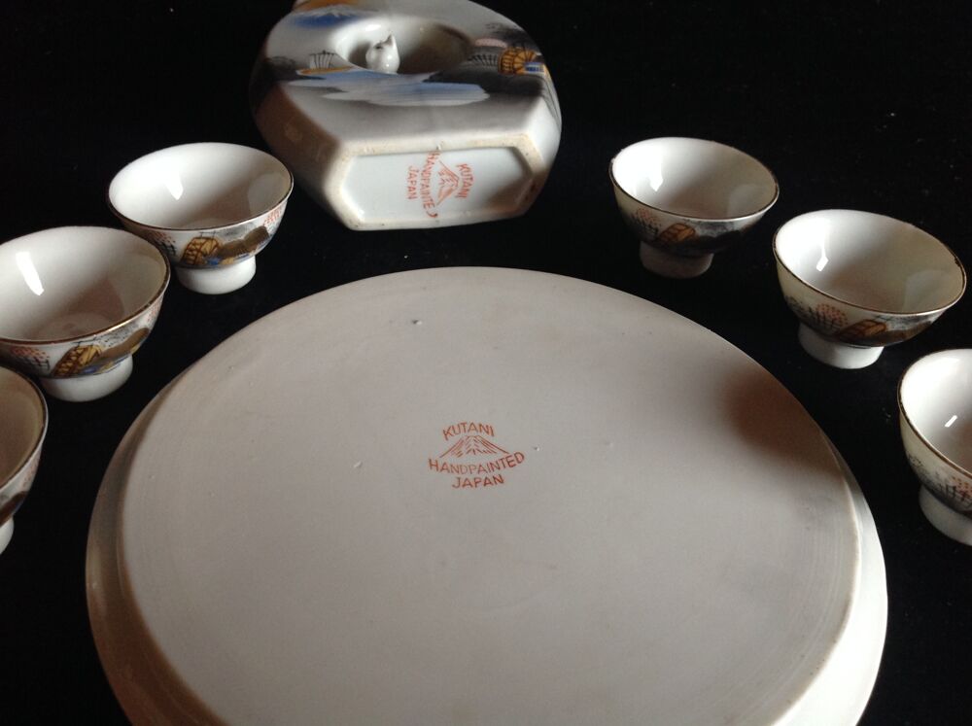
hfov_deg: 52.7
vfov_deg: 40.6
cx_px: 486
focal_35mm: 35
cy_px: 363
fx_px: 981
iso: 160
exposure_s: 1/15
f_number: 2.4
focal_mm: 4.28
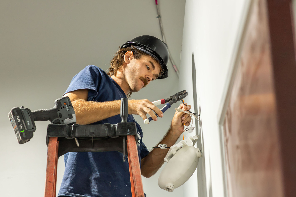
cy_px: 98
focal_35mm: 85
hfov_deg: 23.9
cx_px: 148
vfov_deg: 16.1
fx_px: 699
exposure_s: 1/160
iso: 250
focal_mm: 85
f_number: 5.6
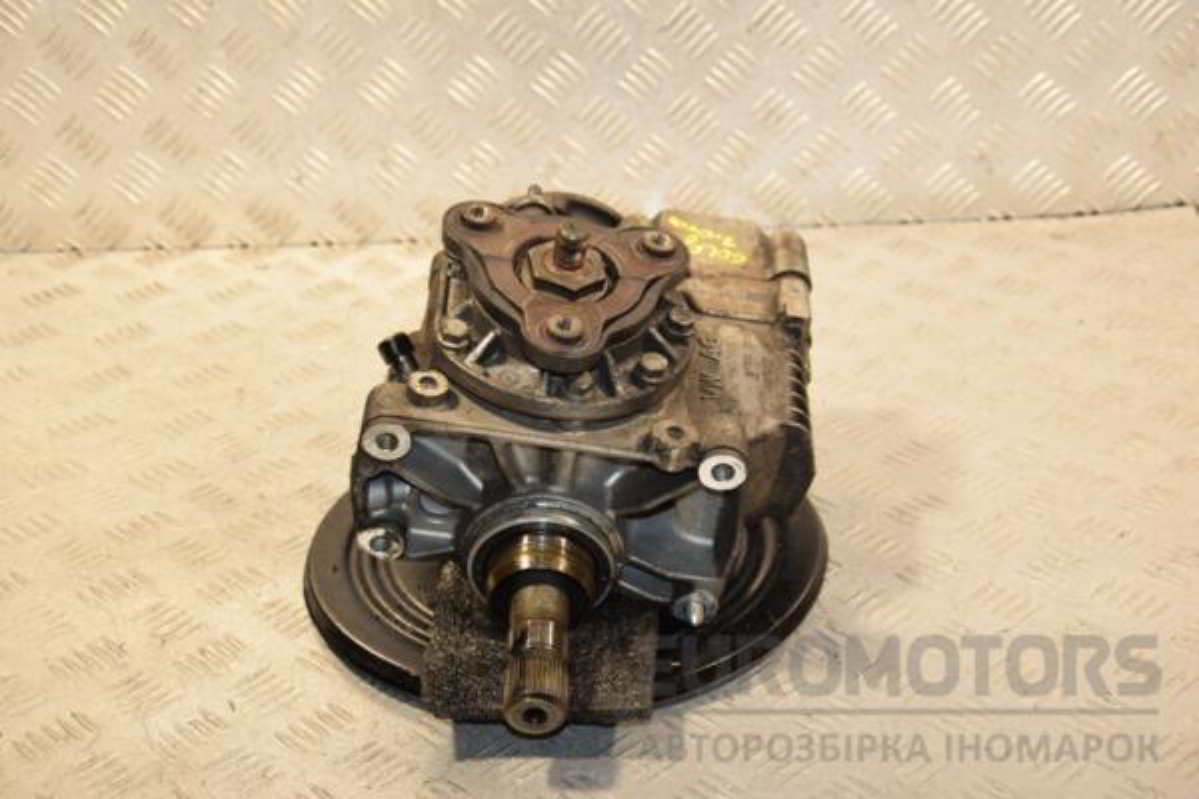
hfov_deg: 31.9
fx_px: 2098
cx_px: 600
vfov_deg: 21.6
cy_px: 400
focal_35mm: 63
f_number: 5
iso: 800
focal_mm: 42
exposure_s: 1/200
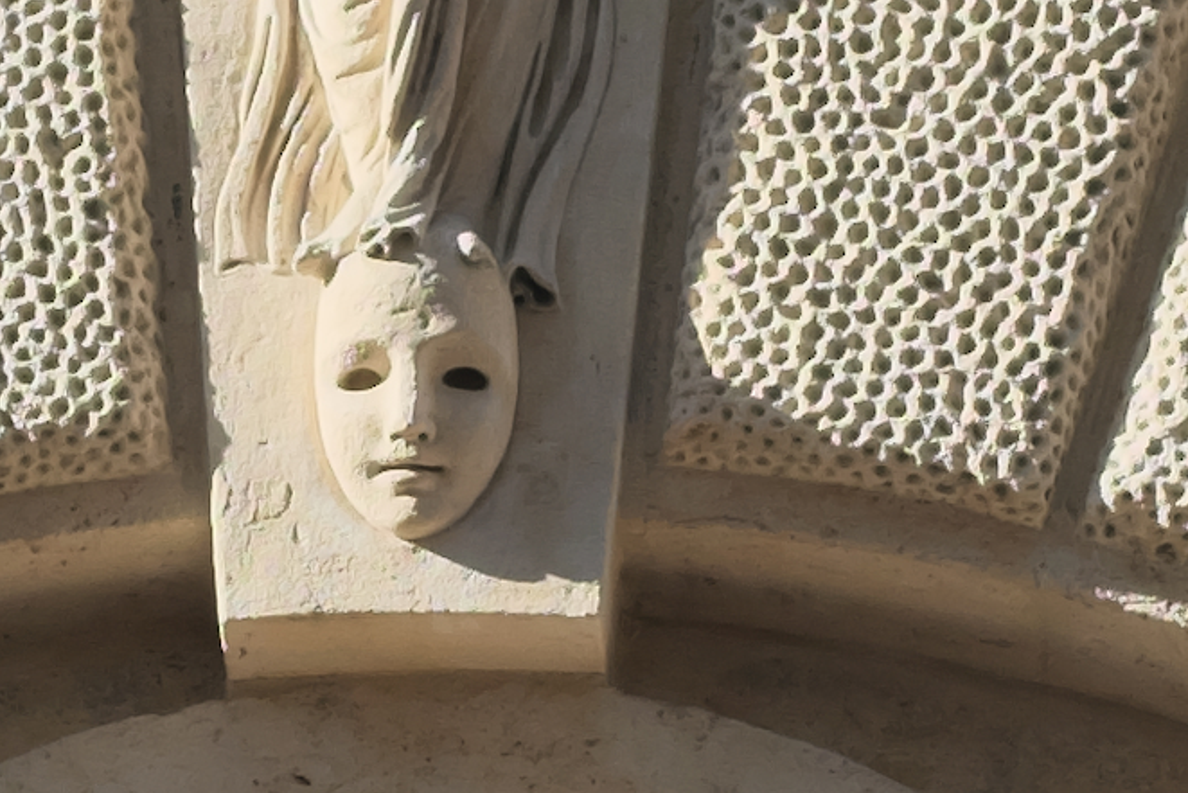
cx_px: 320
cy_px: 495
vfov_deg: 3.8
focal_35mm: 363
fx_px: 11981
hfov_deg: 5.7
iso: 200
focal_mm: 32.9
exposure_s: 1/170
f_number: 10
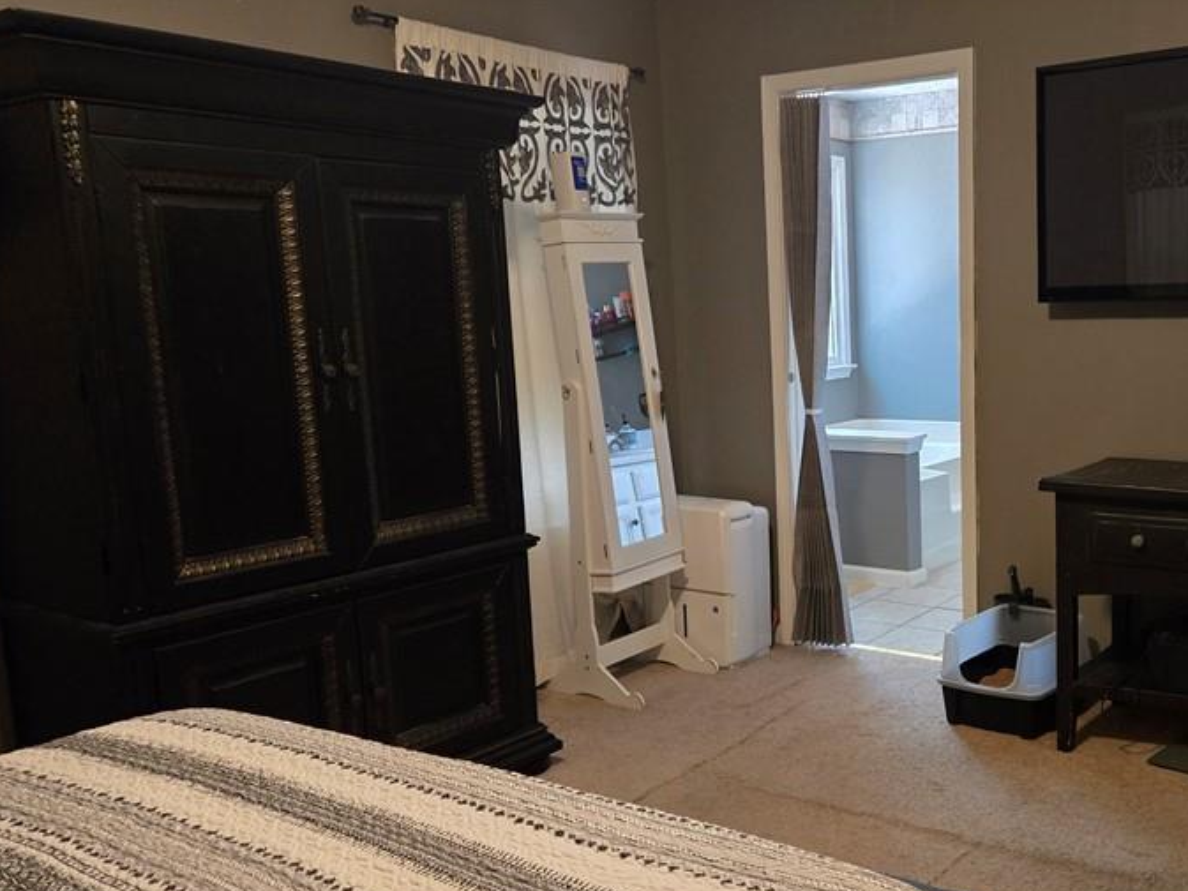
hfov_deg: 50.9
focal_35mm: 35
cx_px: 858
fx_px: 1201
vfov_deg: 40.7
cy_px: 490
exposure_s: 1/60
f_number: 1.8
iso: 800
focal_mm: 5.4
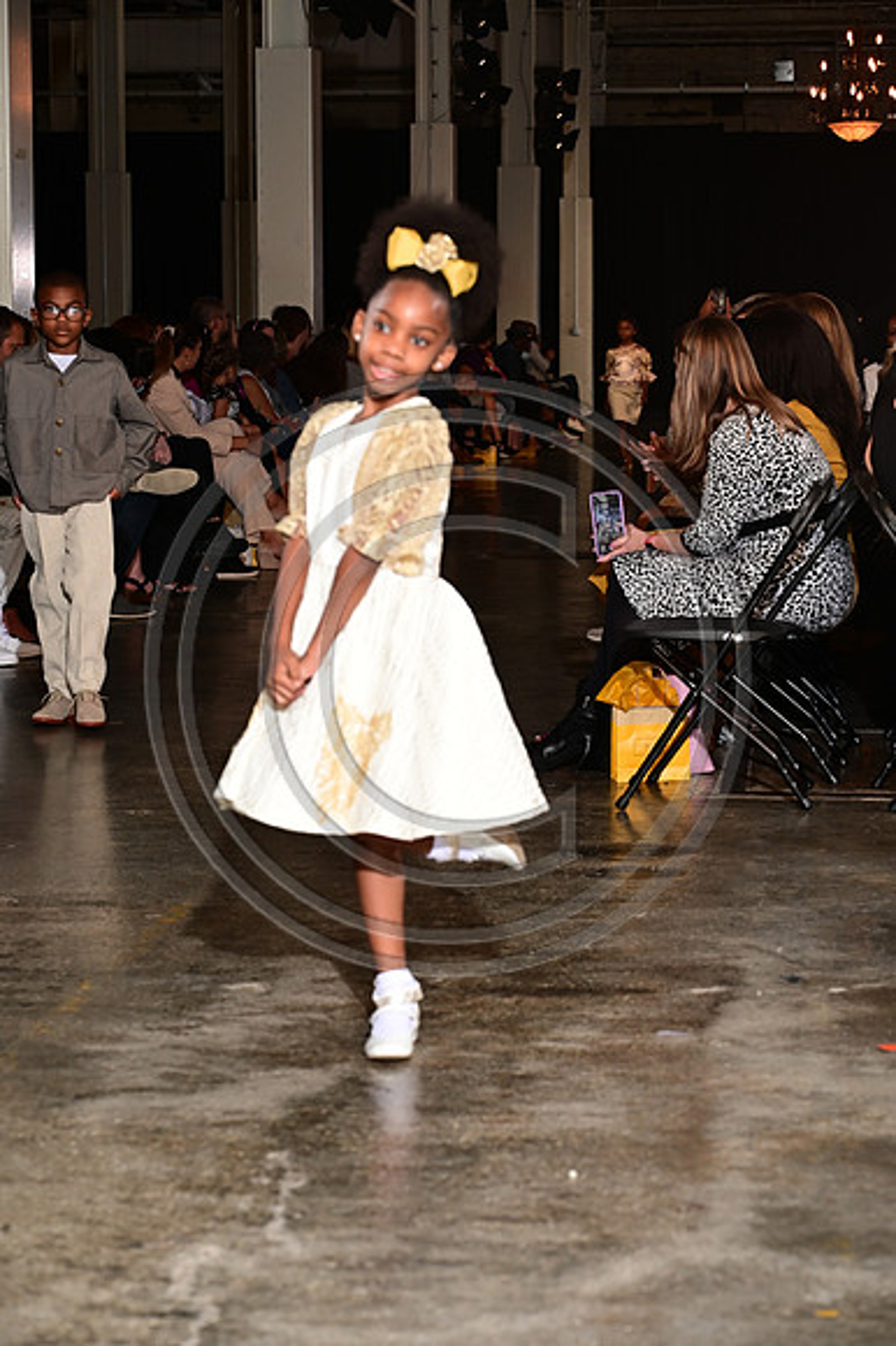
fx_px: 3439
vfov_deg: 22.2
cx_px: 448
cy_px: 673
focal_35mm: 92
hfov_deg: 14.8
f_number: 6.3
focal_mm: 92
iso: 1000
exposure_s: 1/125
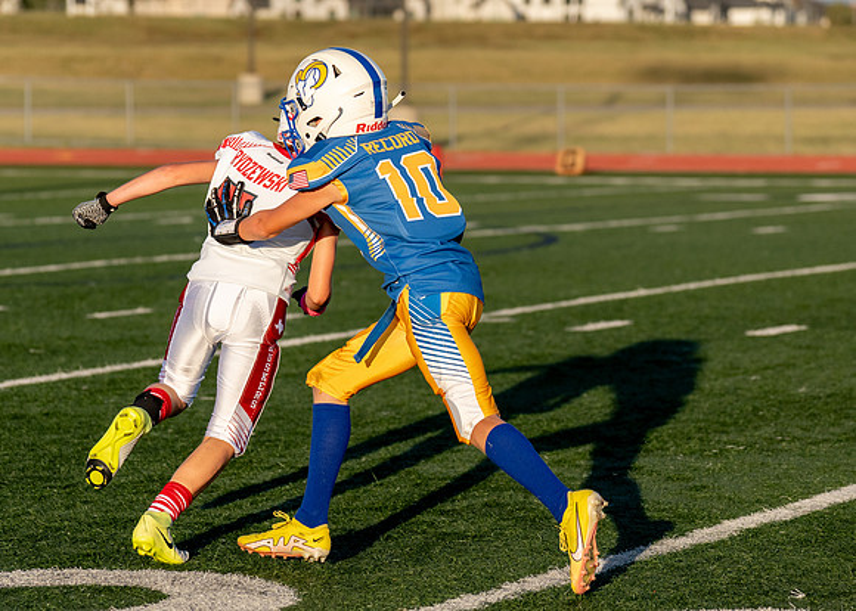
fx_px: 4034
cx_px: 343
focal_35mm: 166
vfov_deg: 8.7
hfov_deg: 12.1
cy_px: 332
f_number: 2.8
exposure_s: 1/4000
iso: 250
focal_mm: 88
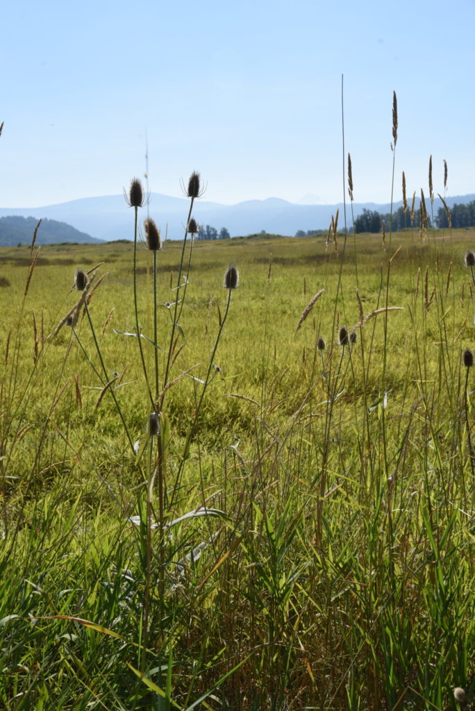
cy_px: 356
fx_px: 791
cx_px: 238
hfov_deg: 33.4
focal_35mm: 40
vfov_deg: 48.4
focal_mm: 40
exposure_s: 1/320
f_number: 9
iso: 160
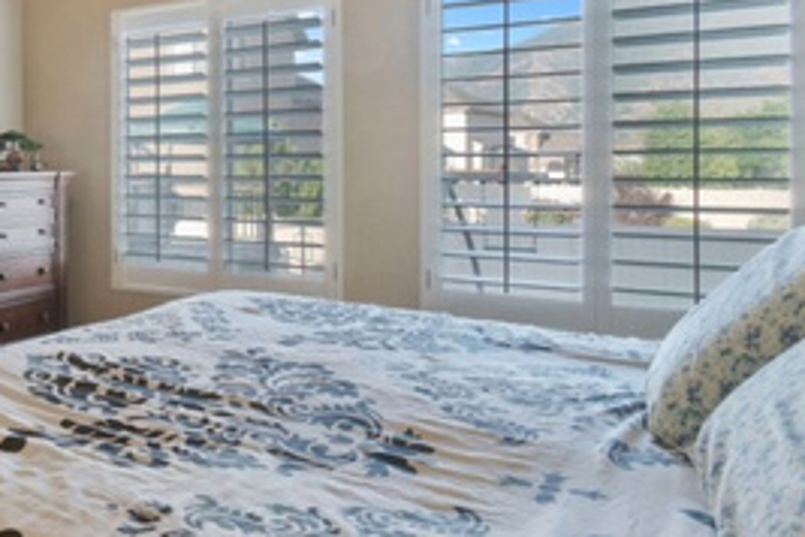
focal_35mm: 36
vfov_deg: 36.2
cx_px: -30
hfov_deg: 43.9
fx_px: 805
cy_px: 146
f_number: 13
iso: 400
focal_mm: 10
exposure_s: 1.6
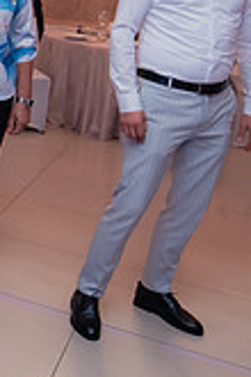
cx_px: -209
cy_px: 78
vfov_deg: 31.1
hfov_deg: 17.3
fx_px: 659
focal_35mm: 63
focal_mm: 15
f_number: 2.8
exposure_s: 1/200
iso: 1600
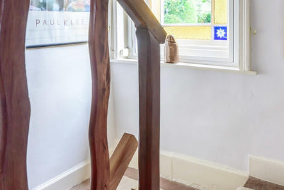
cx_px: 151
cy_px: 39
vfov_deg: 34.9
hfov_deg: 51.8
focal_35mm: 37
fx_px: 292
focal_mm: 16
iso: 250
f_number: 8
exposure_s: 1/20
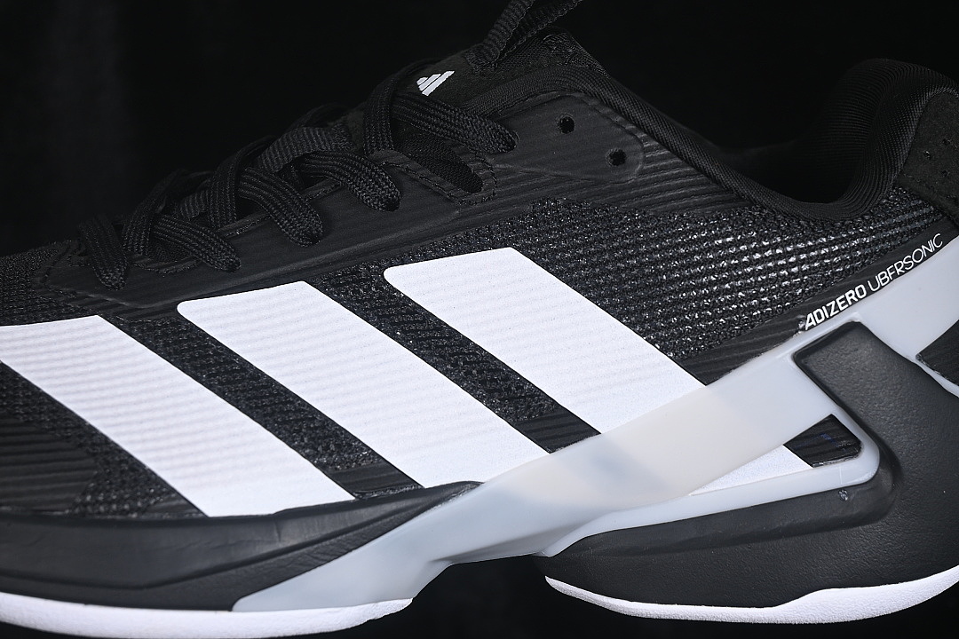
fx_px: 1998
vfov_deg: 18.2
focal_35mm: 75
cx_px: 480
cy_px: 320
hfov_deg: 27.0
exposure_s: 1/60
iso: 160
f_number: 6.3
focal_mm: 50
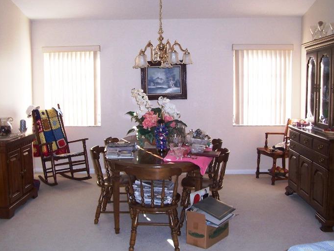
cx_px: 157
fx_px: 386
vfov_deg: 35.9
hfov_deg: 46.8
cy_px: 115
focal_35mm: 40
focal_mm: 5.6
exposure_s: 1/60
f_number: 2.7
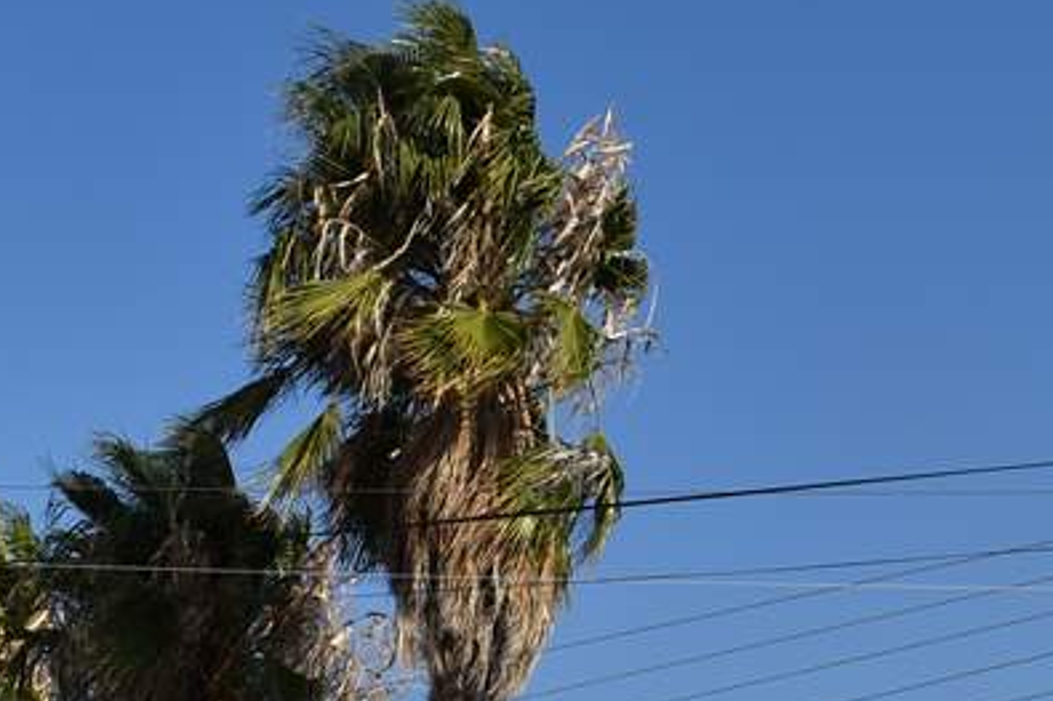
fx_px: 2397
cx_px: 966
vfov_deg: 16.1
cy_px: 797
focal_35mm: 82
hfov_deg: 24.0
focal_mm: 18
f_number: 9
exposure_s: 1/320
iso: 100
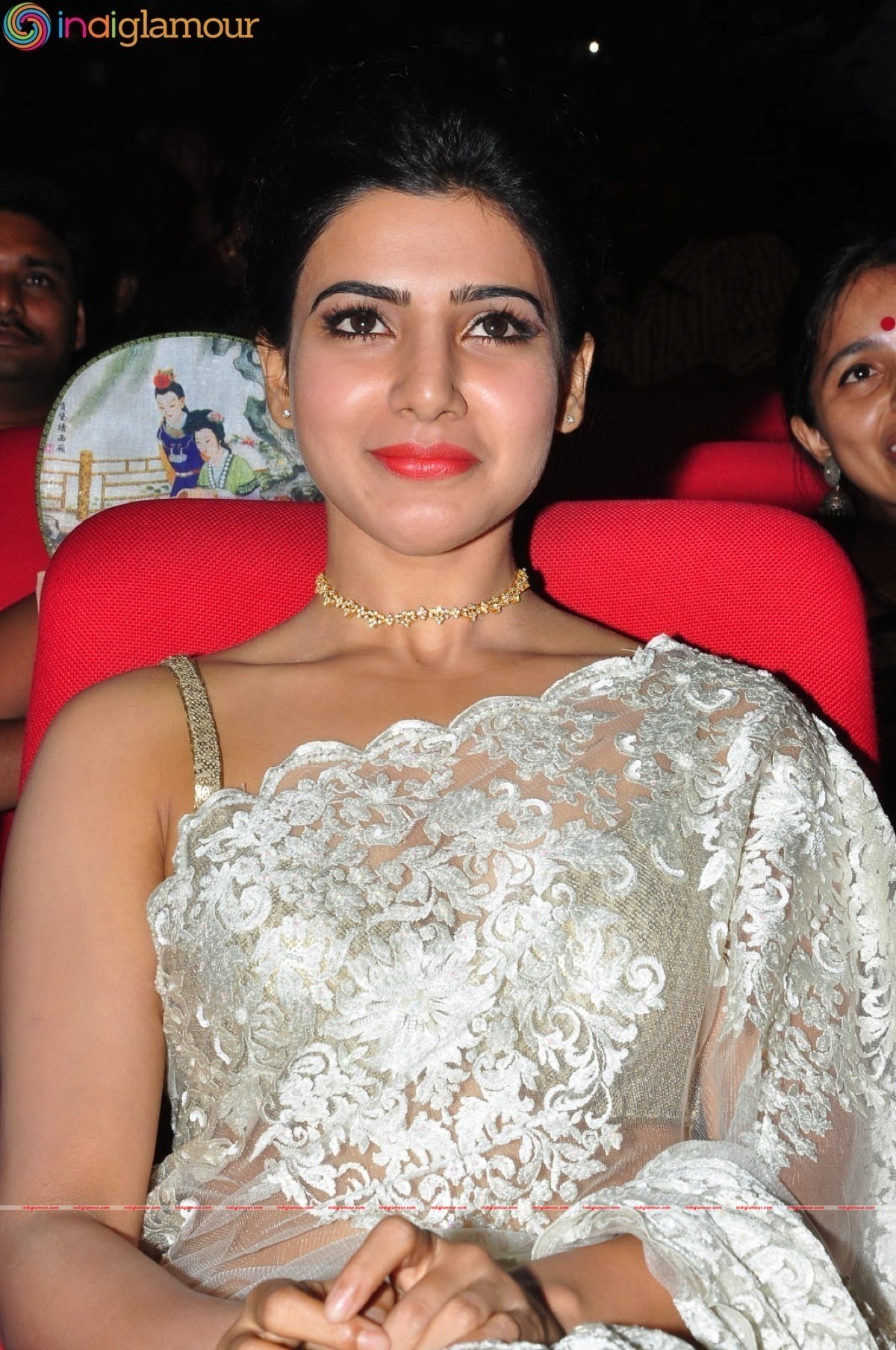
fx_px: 3482
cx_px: 448
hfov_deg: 14.7
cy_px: 675
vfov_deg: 21.9
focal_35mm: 93
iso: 400
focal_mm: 62
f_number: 14
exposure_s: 1/125
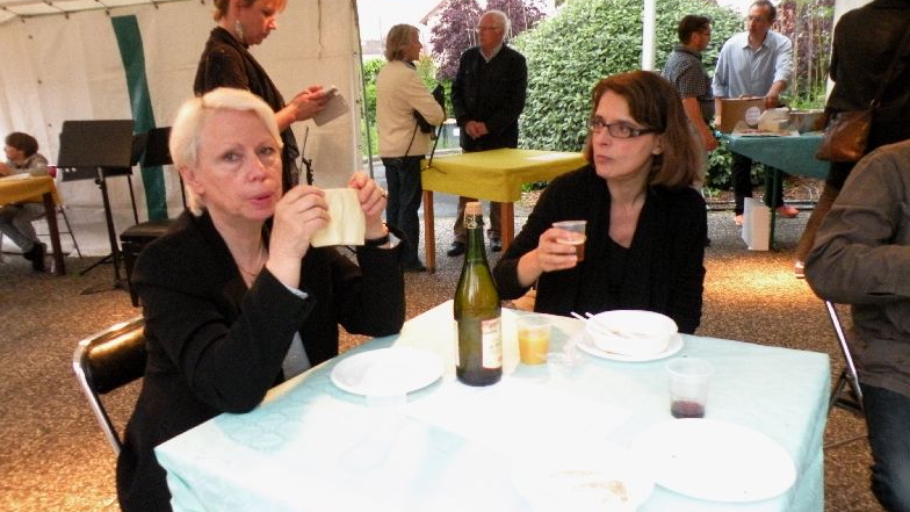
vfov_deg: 38.9
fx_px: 724
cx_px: 447
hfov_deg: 64.3
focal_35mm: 30
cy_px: 261
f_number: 2.8
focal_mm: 4.7
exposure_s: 1/60
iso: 400
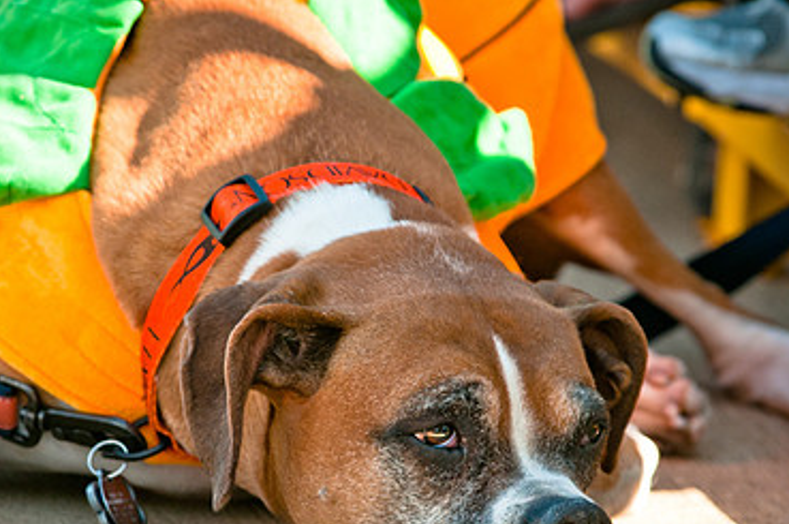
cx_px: 323
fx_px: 9538
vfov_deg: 3.1
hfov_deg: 4.7
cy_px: 392
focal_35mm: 436
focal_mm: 185
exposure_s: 1/400
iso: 250
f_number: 5
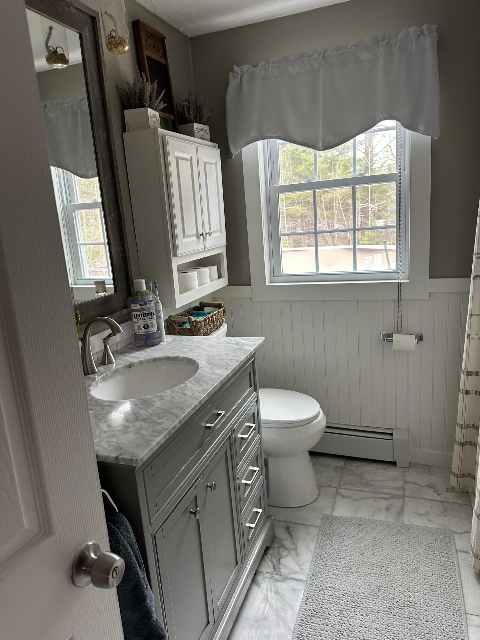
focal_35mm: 24
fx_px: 444
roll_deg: +3.9
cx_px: 240
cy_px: 320
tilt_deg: -11.0
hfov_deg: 56.8
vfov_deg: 71.6
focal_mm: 6.86
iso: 160
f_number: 1.78
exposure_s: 1/60
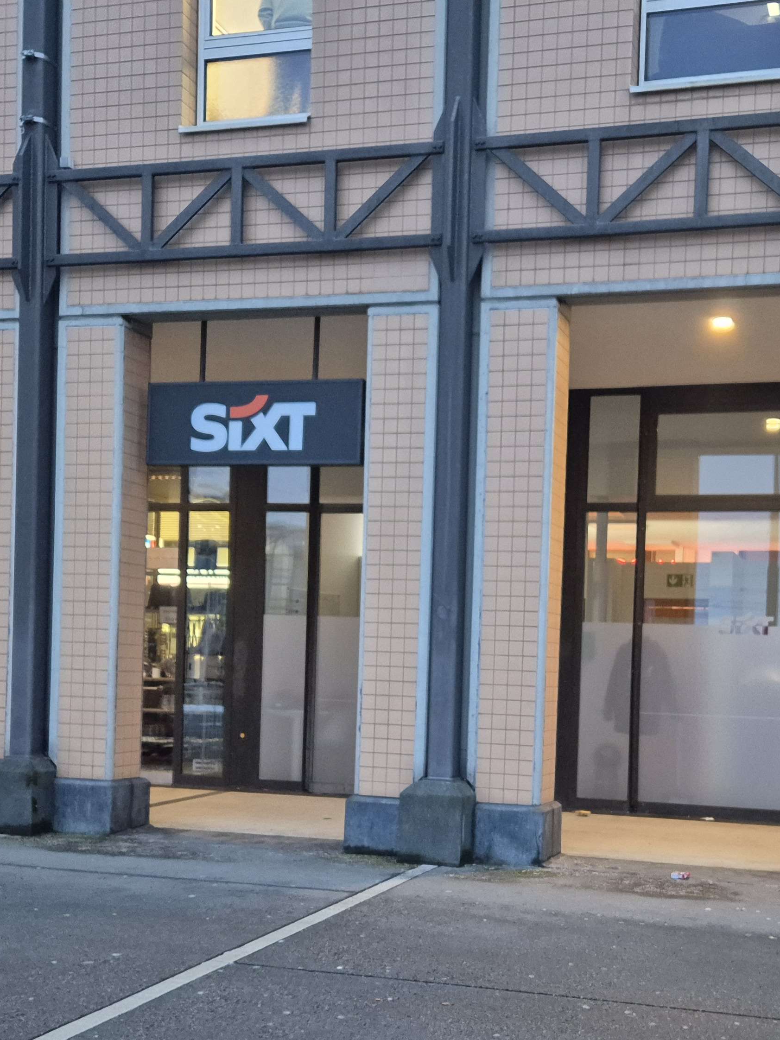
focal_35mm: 41
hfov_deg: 34.7
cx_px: 545
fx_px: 1232
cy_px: 692
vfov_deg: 45.1
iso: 1250
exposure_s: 1/100
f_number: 1.8
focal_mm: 5.4
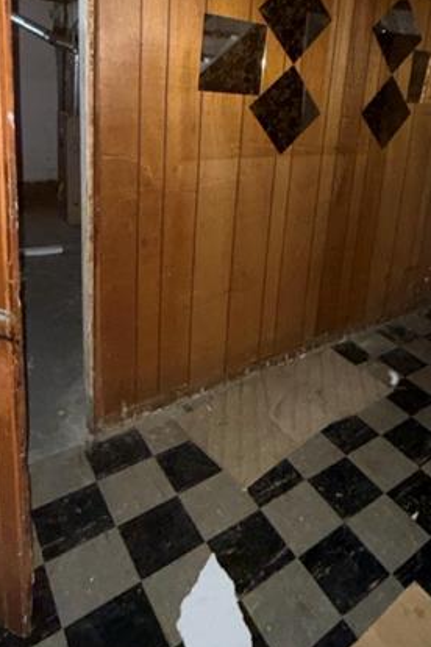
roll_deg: -4.5
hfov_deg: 46.7
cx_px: 306
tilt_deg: -15.1
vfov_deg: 64.7
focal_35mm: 27
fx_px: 485
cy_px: 191
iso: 400
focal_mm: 2.22
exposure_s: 1/18
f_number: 2.2
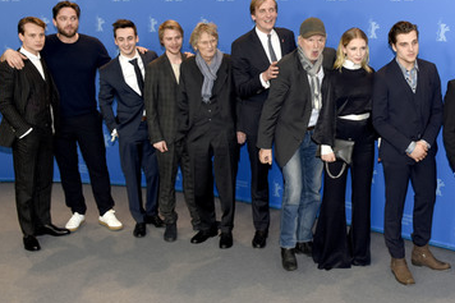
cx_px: 264
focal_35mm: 38
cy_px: 143
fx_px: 480
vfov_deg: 35.0
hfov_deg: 50.5
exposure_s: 1/200
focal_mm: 20
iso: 640
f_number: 5
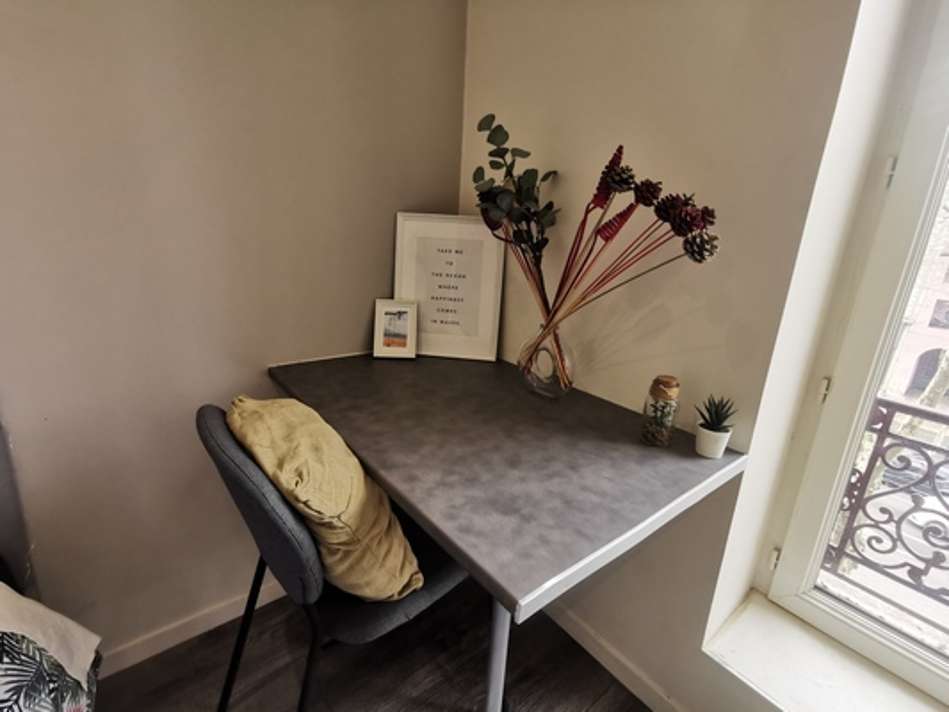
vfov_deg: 74.8
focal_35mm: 17
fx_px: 466
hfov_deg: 91.0
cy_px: 356
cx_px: 474
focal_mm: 2.26
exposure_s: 1/50
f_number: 2.2
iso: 125
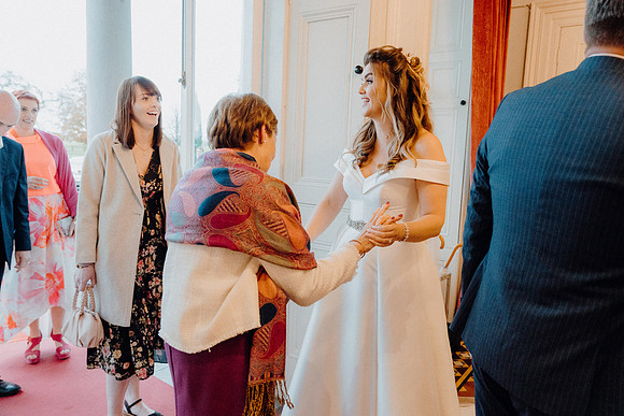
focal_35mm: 25
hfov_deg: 71.5
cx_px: 312
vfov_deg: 51.3
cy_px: 208
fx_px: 433
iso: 4000
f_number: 3.5
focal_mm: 25
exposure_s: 1/200
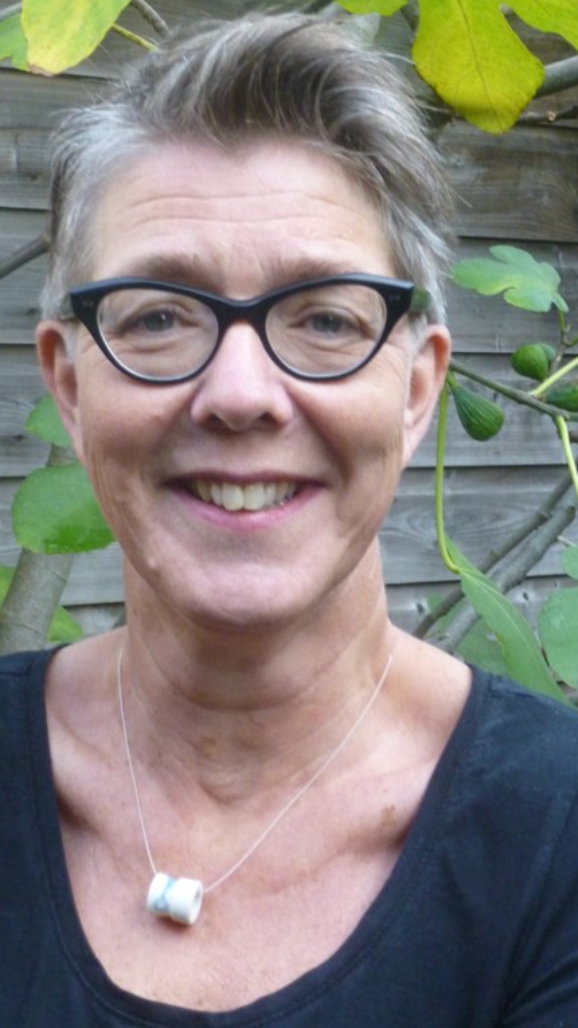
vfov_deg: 30.2
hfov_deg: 17.2
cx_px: 247
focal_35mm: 70
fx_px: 1908
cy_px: 513
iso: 400
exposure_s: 1/80
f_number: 4.5
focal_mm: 11.5
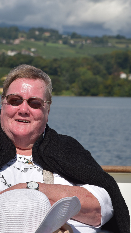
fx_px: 1019
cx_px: 26
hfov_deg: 7.3
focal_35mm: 165
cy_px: 93
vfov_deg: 13.0
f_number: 11
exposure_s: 1/500
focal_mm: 112
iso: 200
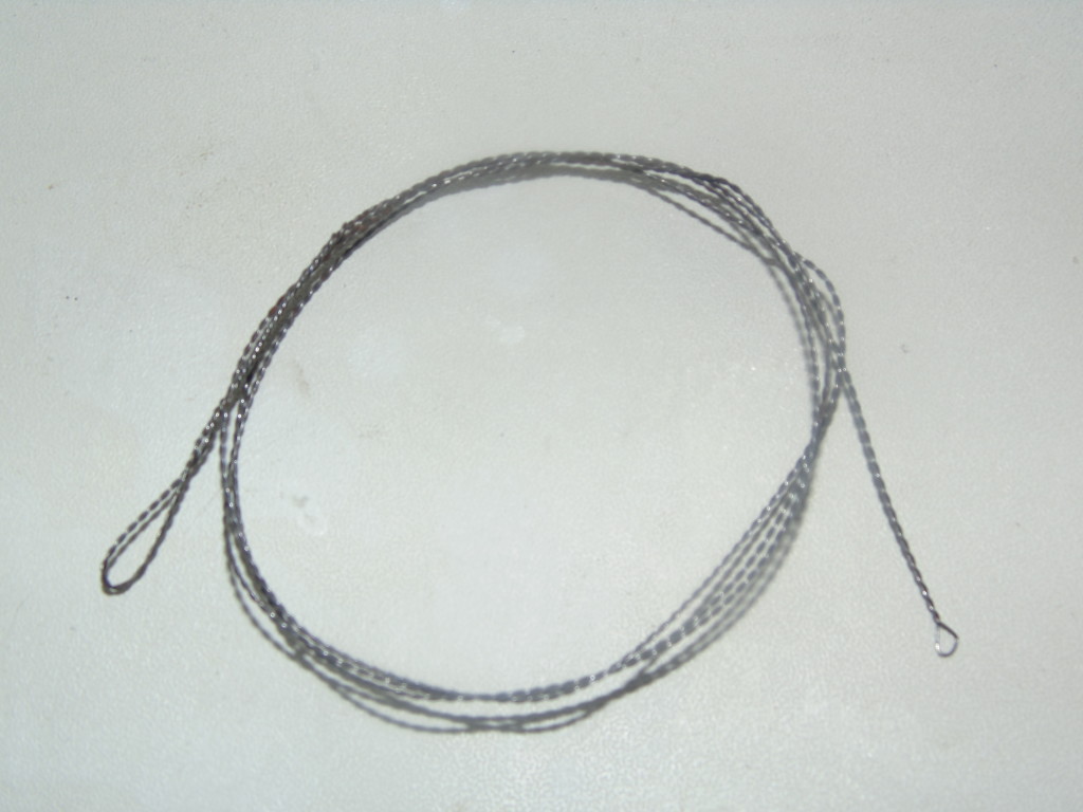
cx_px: 542
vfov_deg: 25.2
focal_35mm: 58
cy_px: 406
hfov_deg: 33.2
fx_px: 1815
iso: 80
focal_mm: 10.4
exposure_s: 1/50
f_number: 3.9
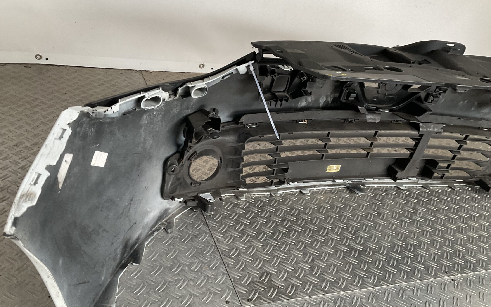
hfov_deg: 55.3
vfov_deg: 36.2
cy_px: 181
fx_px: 468
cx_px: 243
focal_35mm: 35
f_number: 1.8
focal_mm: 3
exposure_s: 1/50
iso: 80
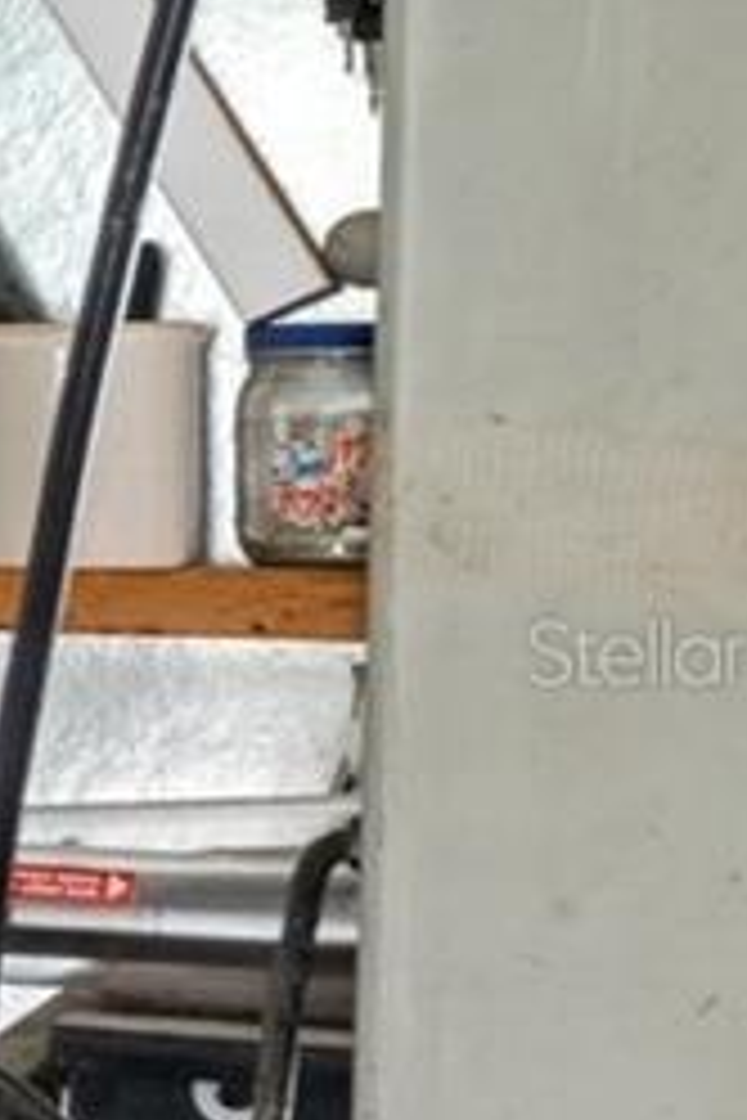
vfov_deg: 15.2
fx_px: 4202
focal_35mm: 135
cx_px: -2673
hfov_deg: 6.7
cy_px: 652
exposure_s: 1/40
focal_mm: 14
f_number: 8
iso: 640
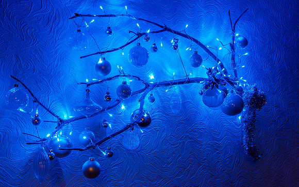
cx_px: 150
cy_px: 108
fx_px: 446
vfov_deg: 23.6
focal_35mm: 55
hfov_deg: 37.0
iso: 200
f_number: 7.1
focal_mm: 24
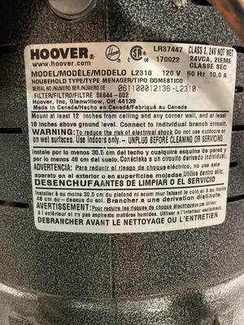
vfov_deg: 67.3
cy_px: 162
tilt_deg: -11.1
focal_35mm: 26
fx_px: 244
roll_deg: -0.8
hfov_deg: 53.1
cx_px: 122
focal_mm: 4.2
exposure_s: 1/40
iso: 400
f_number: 1.6
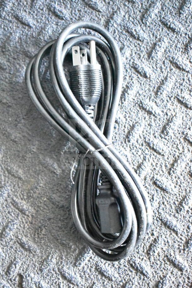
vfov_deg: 43.6
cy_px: 144
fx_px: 360
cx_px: 96
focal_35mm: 45
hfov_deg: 29.9
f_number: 4.2
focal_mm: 30
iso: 25600
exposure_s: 1/50
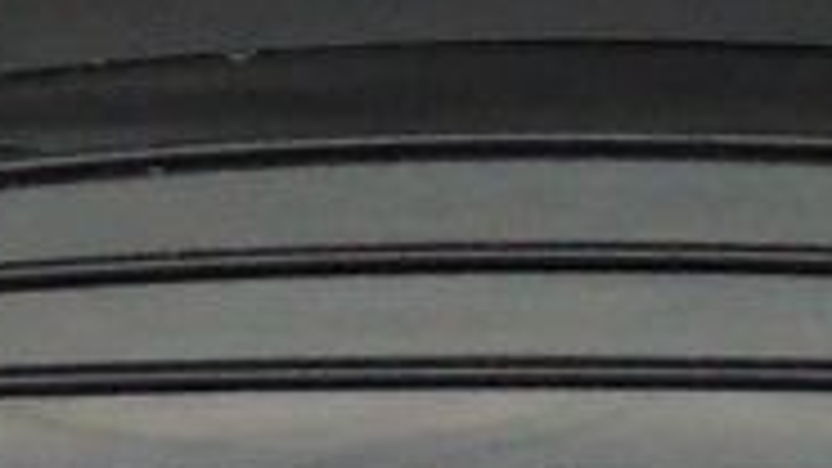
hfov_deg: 3.6
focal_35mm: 602
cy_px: 1256
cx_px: 616
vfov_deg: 2.0
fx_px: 13279
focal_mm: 18.2
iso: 1600
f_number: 5.6
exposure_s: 1/125
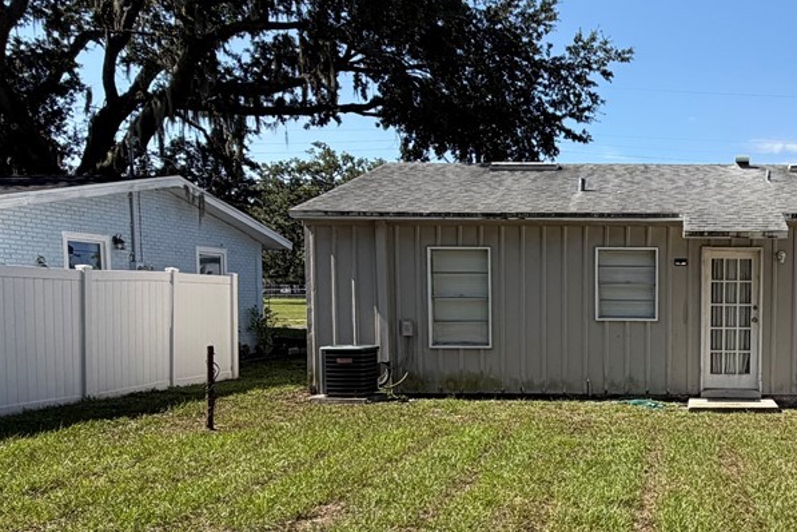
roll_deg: +0.3
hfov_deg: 45.5
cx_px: 698
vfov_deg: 33.8
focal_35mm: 39
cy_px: 369
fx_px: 863
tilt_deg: -3.8
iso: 25
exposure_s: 1/770
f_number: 2.2
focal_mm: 2.22
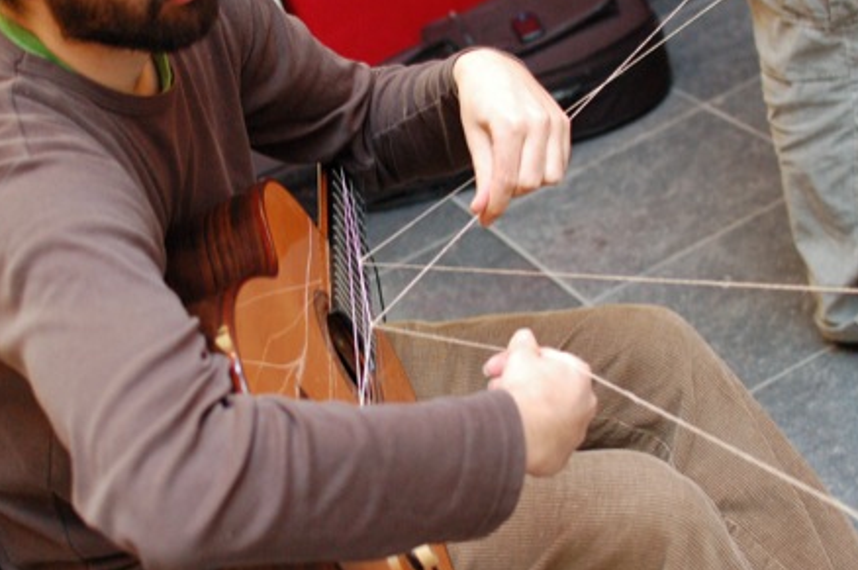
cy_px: 242
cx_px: 353
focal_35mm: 77
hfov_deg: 26.4
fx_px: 1827
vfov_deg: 17.7
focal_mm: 35
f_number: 2.8
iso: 1600
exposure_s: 1/30
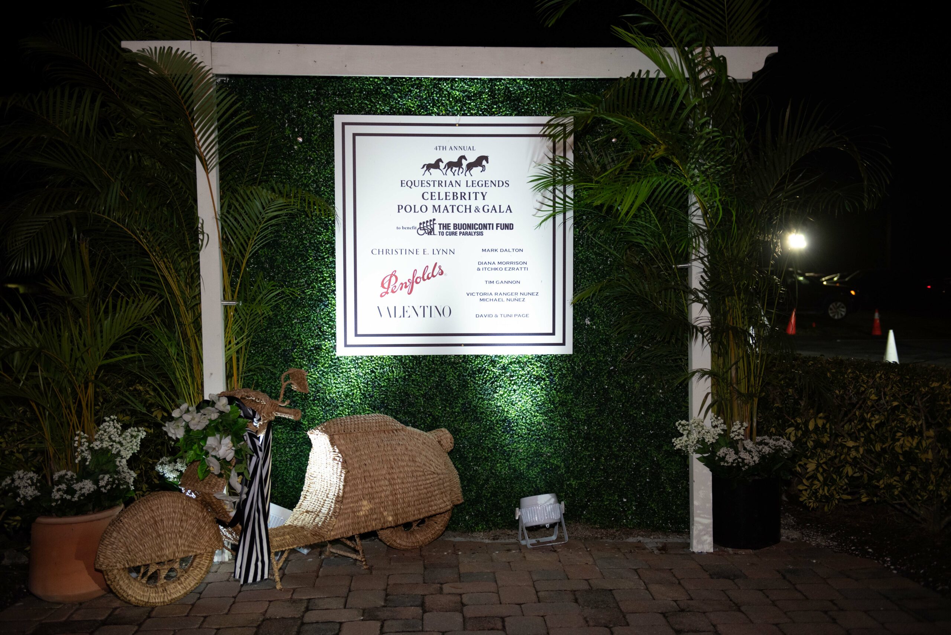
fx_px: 1163
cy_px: 318
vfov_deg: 30.5
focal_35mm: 44
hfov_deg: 44.5
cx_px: 476
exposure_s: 1/200
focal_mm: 44
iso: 1000
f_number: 2.8
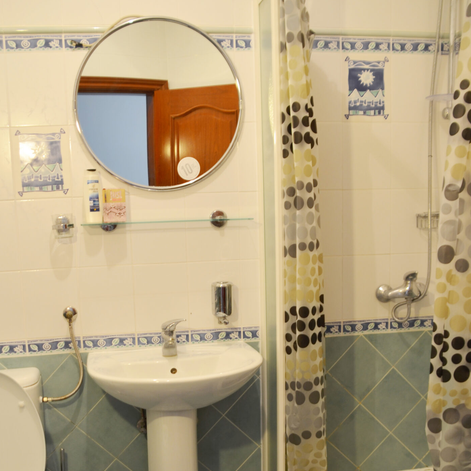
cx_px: 198
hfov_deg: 39.9
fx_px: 647
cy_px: 334
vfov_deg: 39.3
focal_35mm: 42
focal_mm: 18
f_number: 3.5
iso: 125
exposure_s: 1/10
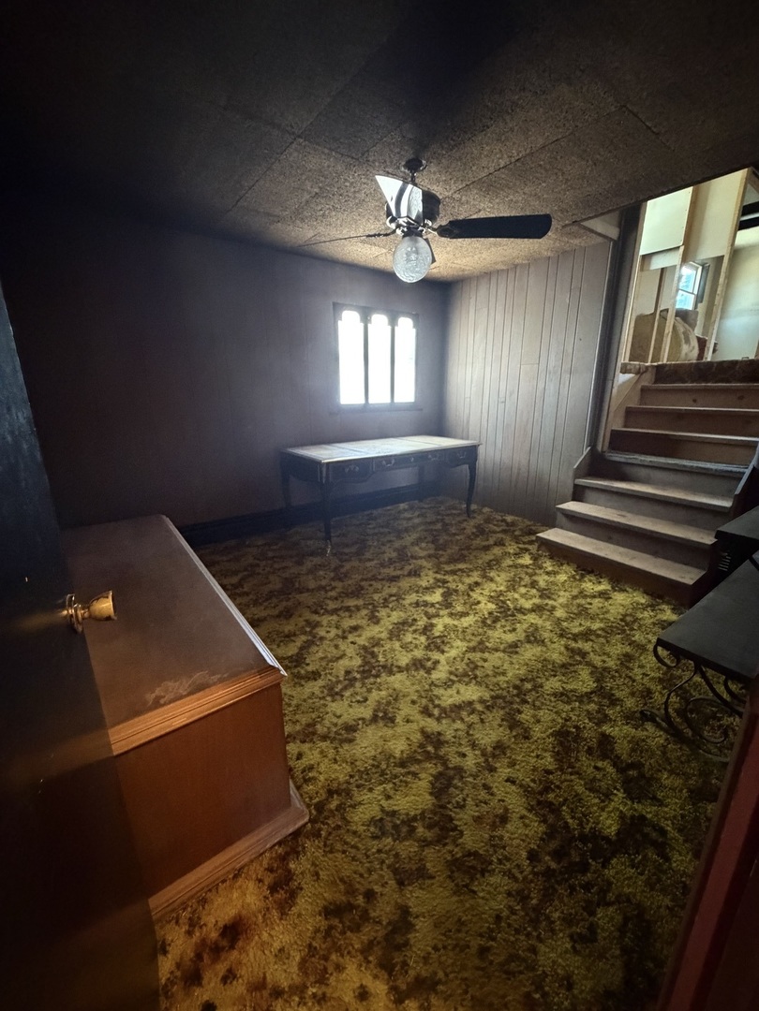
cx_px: 380
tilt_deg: -15.0
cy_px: 506
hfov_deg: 85.7
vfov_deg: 102.1
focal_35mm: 14
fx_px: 409
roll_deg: +0.8
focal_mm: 2.22
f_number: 2.2
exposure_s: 1/40
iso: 1600
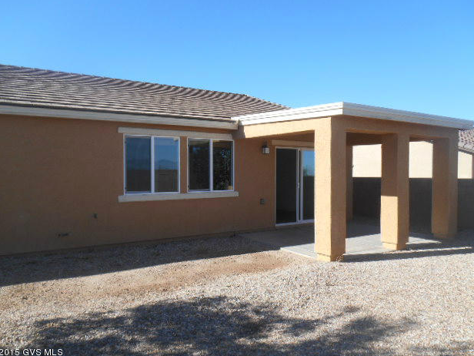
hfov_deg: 65.3
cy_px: 183
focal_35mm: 27
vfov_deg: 51.3
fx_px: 370
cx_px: 233
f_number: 3.4
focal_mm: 4.7
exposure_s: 1/640
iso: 80
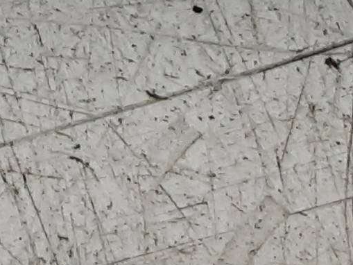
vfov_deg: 7.6
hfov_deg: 10.9
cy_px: -488
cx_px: -212
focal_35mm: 173
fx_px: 1765
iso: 64
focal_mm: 2.91
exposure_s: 1/50
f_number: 1.9
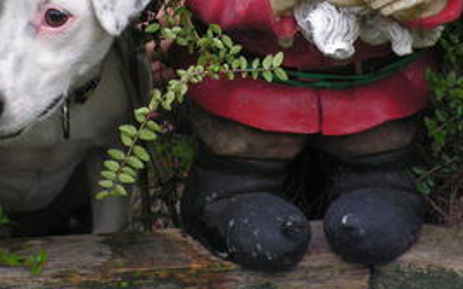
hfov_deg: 7.3
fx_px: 3644
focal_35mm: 289
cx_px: 161
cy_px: 5
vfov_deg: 4.5
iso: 125
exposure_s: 1/125
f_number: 3.4
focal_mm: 27.8
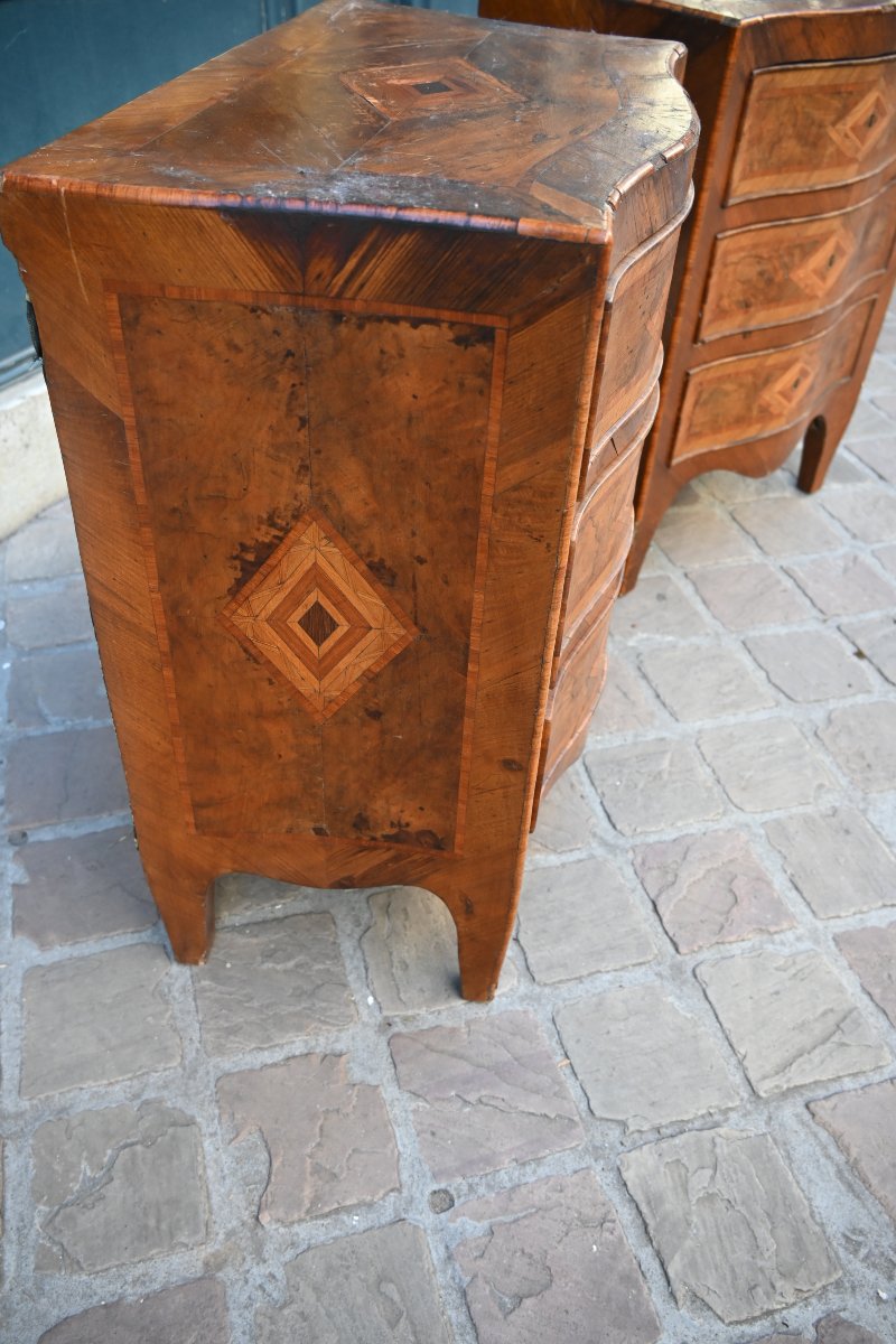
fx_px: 1092
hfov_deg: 44.6
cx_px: 448
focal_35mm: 29
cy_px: 672
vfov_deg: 63.2
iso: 400
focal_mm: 19.5
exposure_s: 1/160
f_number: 3.5
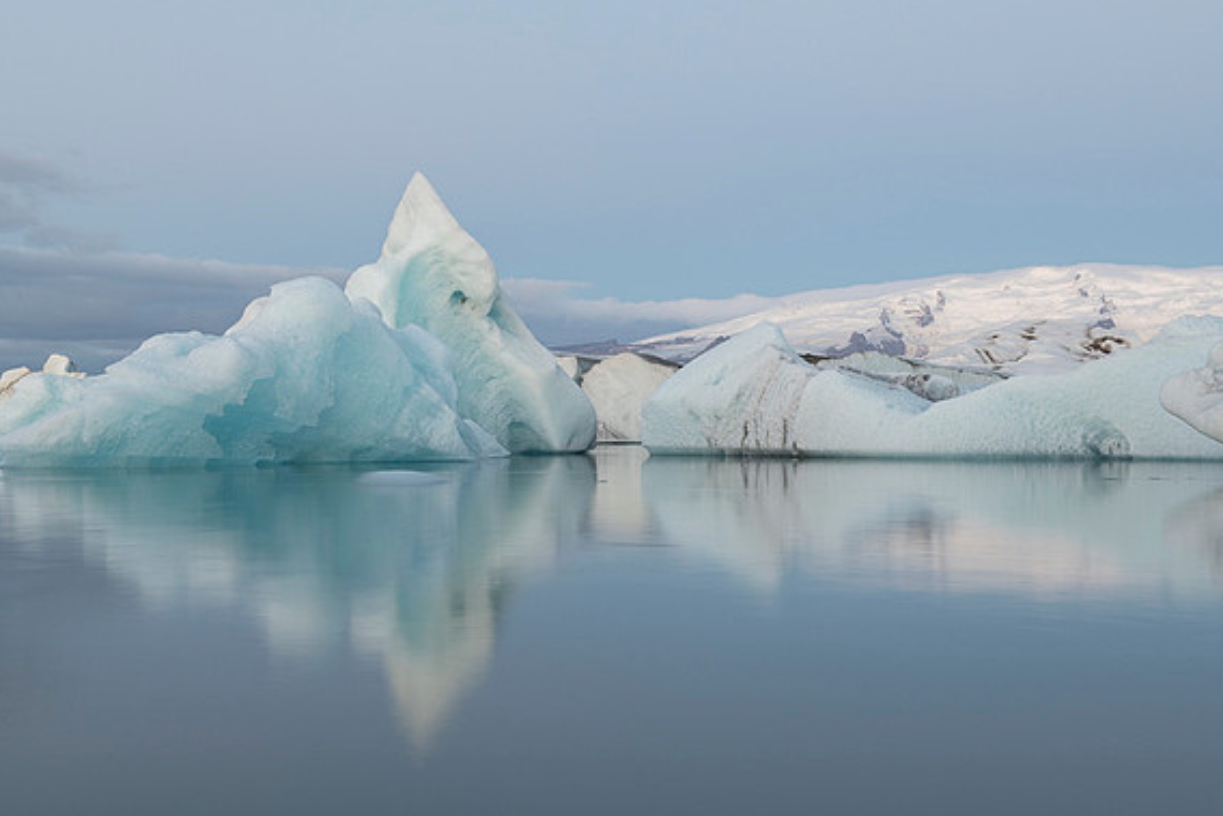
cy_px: 403
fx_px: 1665
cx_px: 622
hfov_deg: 40.3
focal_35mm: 49
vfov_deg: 27.5
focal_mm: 48
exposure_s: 2.5
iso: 50
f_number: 16
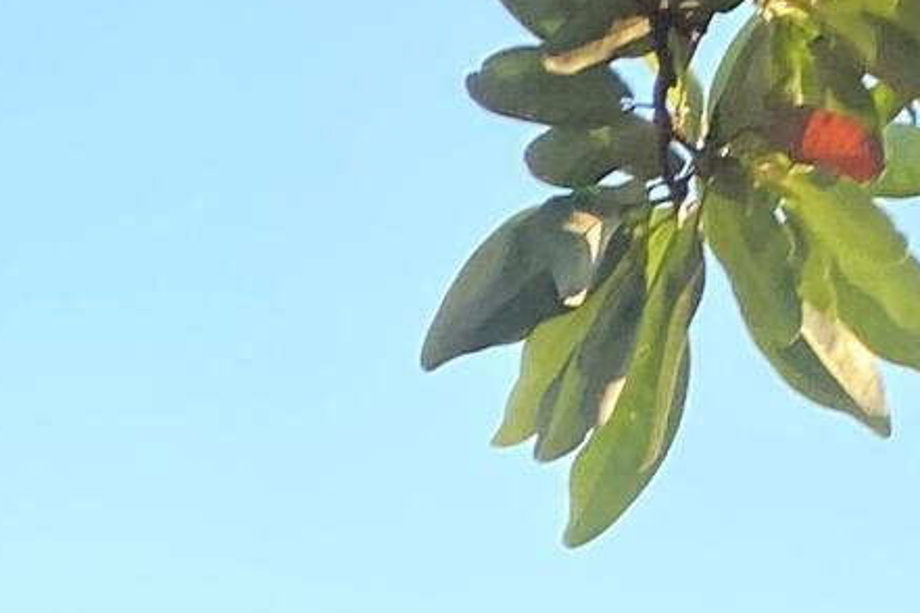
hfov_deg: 11.2
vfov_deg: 6.7
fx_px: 4702
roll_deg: -0.1
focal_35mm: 184
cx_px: 528
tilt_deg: +0.7
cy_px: 1954
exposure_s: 1/890
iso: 32
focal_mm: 4.25
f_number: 1.8
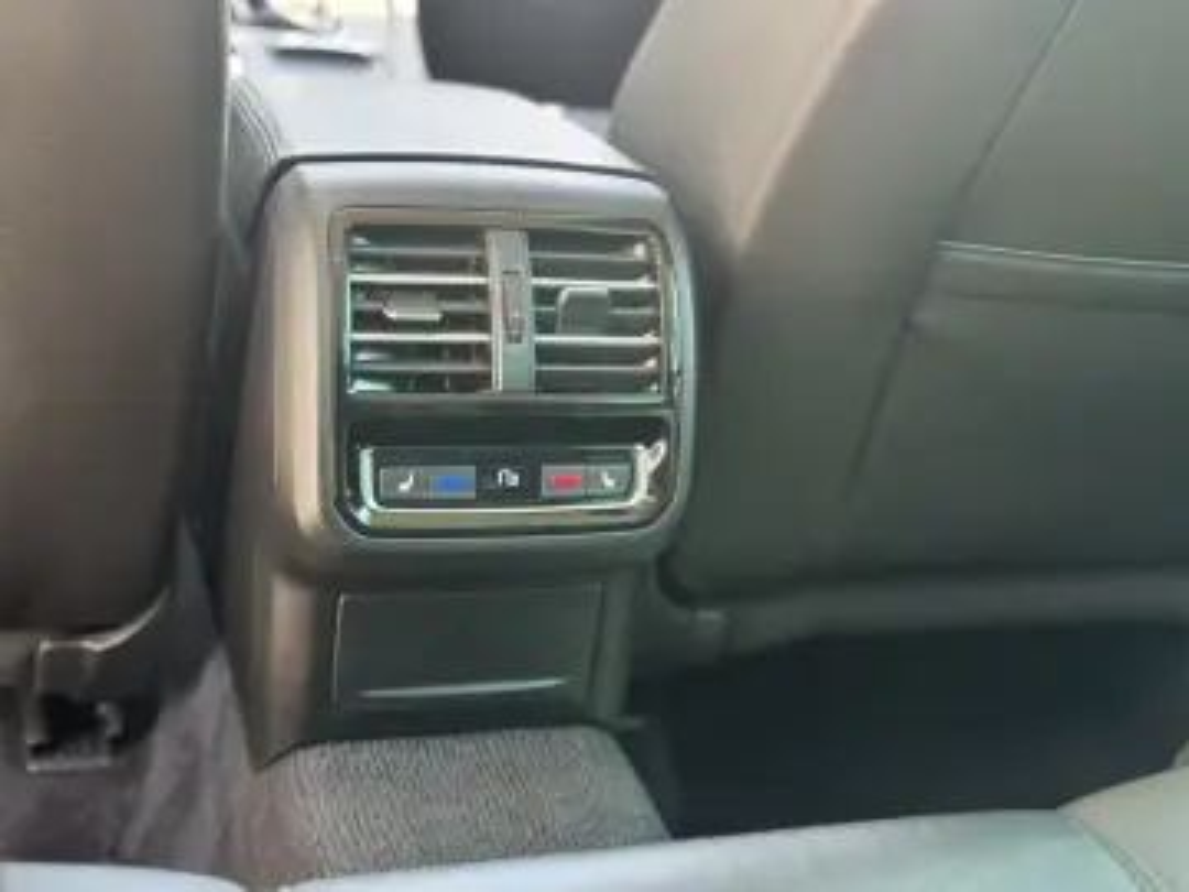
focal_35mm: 48
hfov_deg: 39.7
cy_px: 446
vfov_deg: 30.3
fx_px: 1649
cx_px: 594
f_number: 1.78
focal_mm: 6.76
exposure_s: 1/60
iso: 100
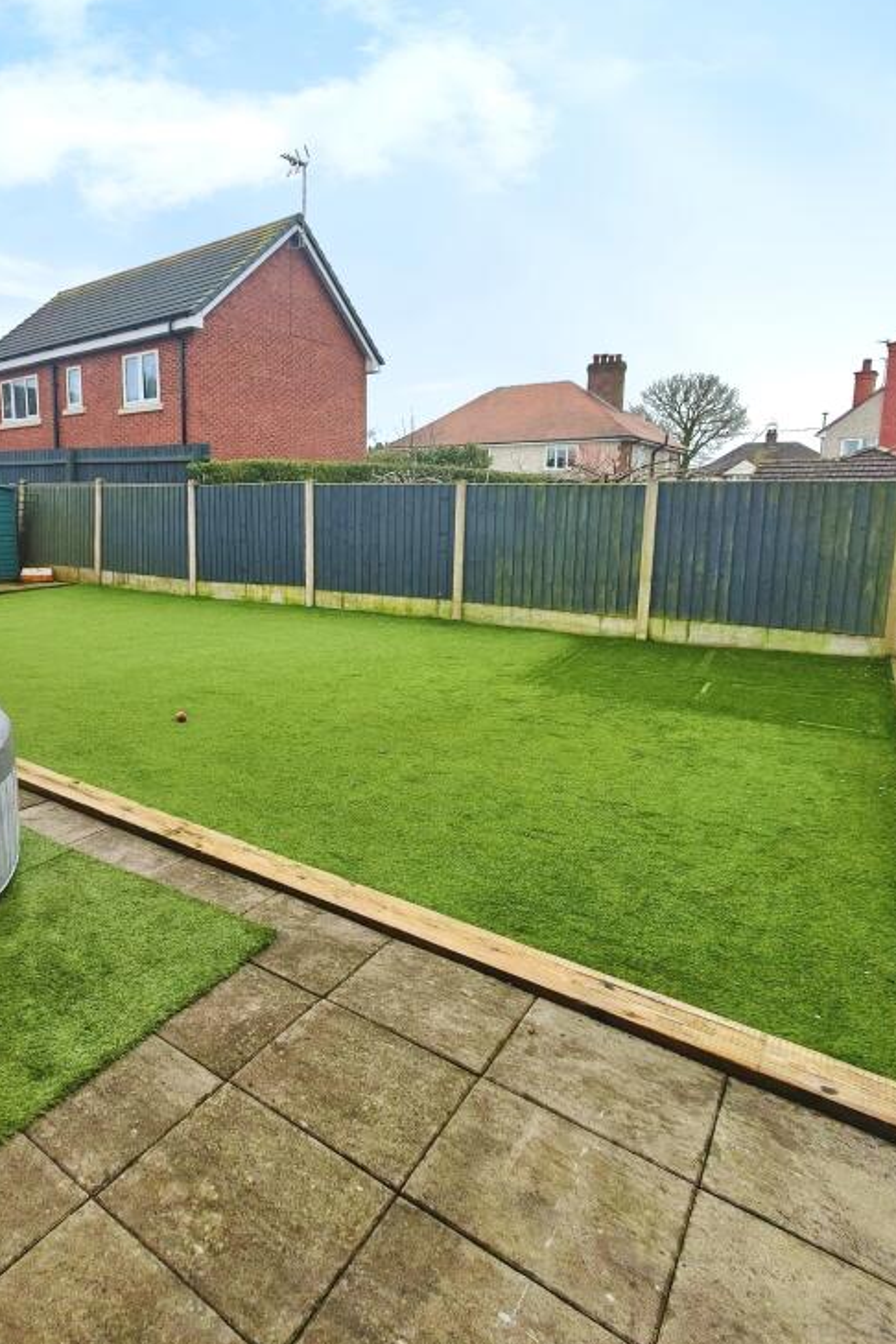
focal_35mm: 19
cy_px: 678
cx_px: 112
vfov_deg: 86.9
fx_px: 709
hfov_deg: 56.9
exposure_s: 1/250
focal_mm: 1.82
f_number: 2
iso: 50
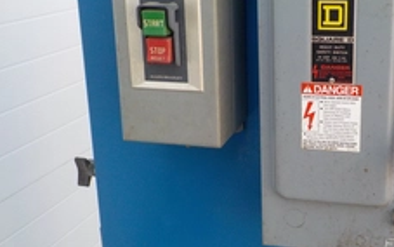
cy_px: 127
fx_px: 601
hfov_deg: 35.9
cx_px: 262
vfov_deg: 23.2
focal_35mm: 56
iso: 125
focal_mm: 4.1
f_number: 3.3
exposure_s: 1/160
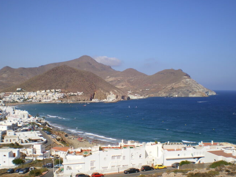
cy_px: 95
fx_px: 300
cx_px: 115
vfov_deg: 32.9
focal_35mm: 44
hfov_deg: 43.0
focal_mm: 6.3
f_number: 4.6
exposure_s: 1/500
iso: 64
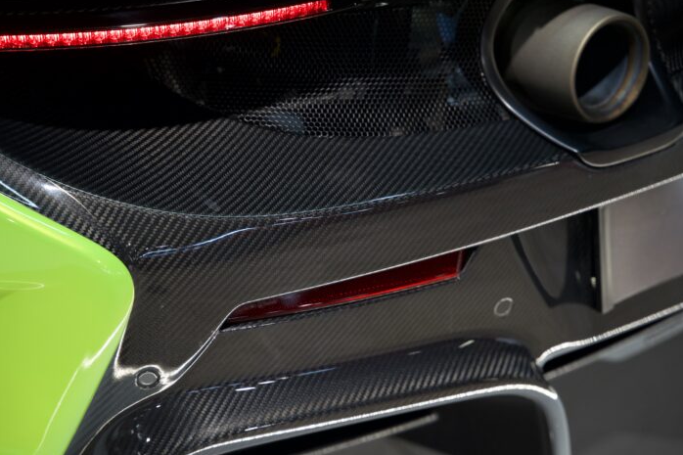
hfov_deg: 26.3
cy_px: 246
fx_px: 1460
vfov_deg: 17.7
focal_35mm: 77
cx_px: 327
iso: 1250
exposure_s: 1/100
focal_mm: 70
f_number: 2.8
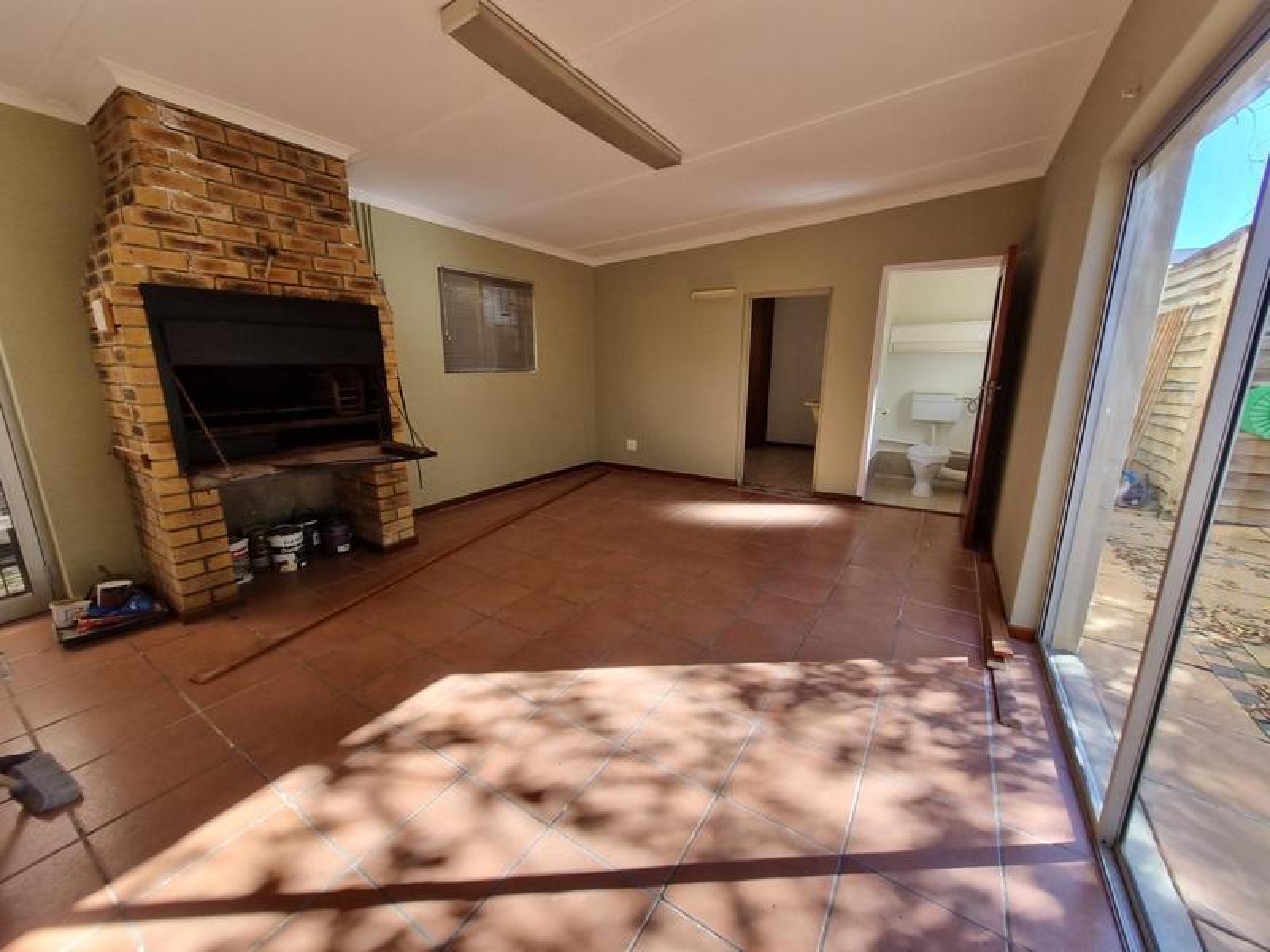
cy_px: 476
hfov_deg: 106.2
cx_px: 635
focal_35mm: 13
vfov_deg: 89.9
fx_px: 477
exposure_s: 1/100
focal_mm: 1.74
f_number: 2.2
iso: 64
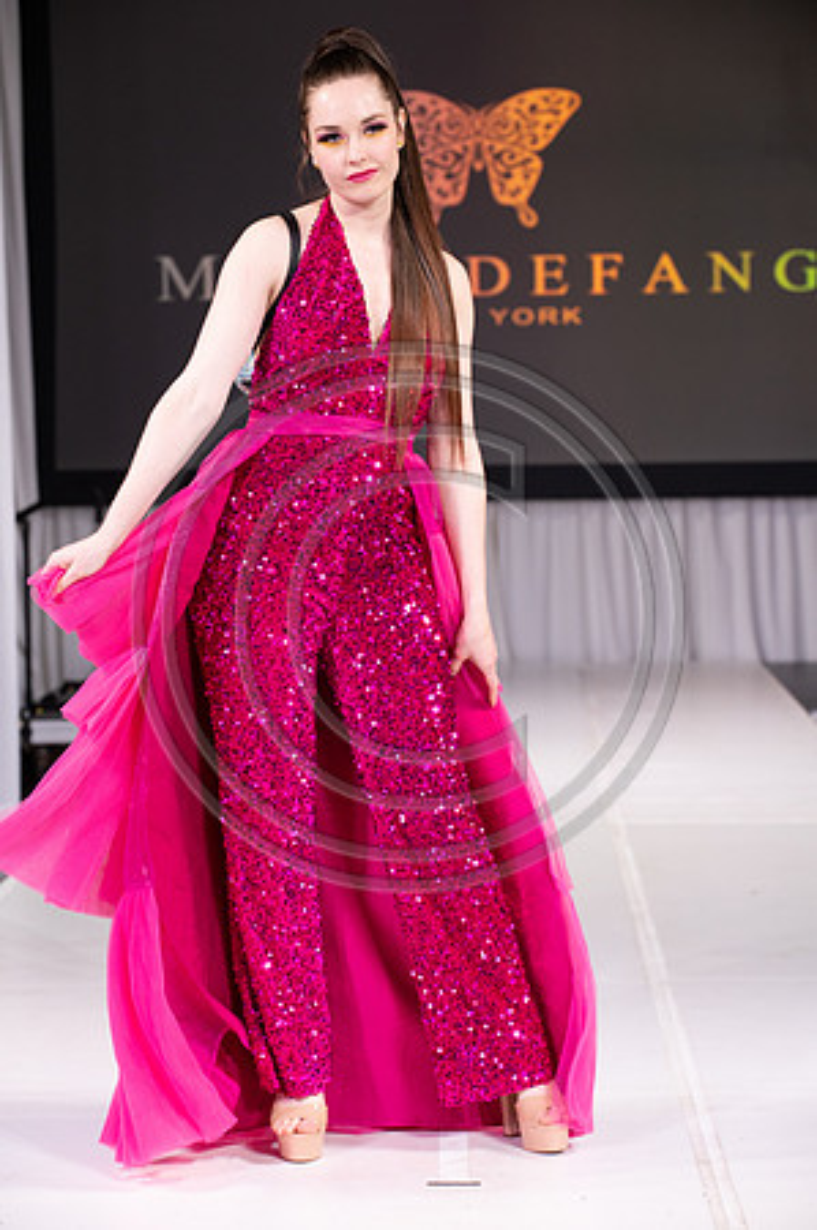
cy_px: 615
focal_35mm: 102
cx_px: 408
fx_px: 3480
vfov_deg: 20.0
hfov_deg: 13.4
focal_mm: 102
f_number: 5.6
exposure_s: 1/400
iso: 2000
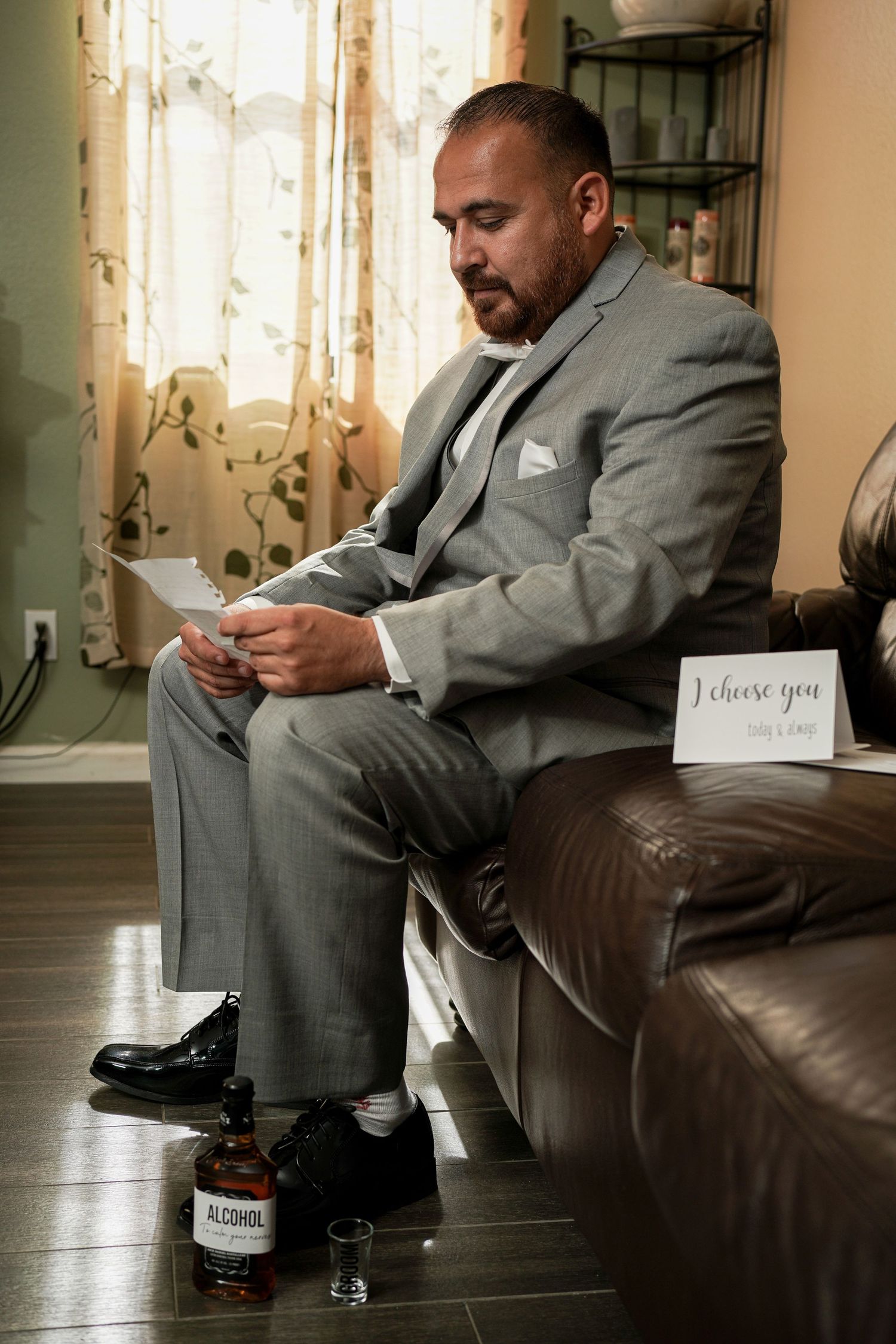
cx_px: 448
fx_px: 1679
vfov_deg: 43.6
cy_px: 672
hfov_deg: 29.9
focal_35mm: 45
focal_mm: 45
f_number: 3.5
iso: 200
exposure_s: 1/125
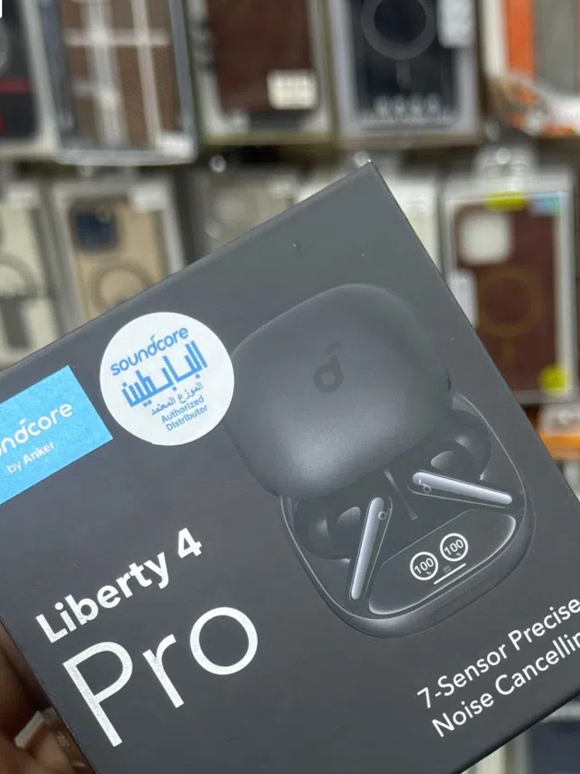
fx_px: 1743
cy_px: 559
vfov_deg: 24.8
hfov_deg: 18.9
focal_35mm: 78
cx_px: 318
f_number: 1.78
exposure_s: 1/409
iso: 64
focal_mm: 6.76
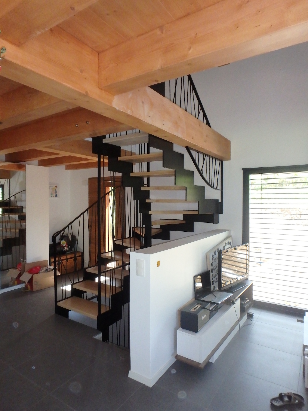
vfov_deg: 79.0
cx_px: 154
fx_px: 249
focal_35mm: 21
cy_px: 206
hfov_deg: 63.4
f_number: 3.5
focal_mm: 3.7
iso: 800
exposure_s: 1/125
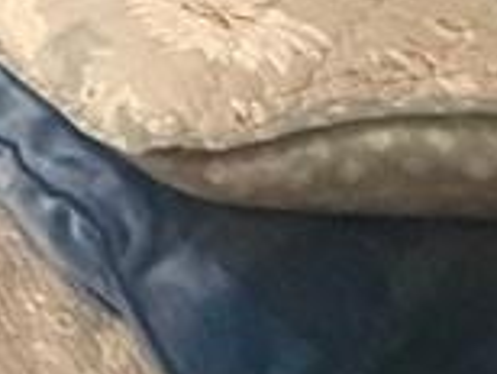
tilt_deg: -12.8
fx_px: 1337
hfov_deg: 11.6
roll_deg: -2.2
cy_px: -538
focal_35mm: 93
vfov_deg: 12.4
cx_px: -984
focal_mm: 2.22
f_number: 2.2
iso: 1250
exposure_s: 1/40
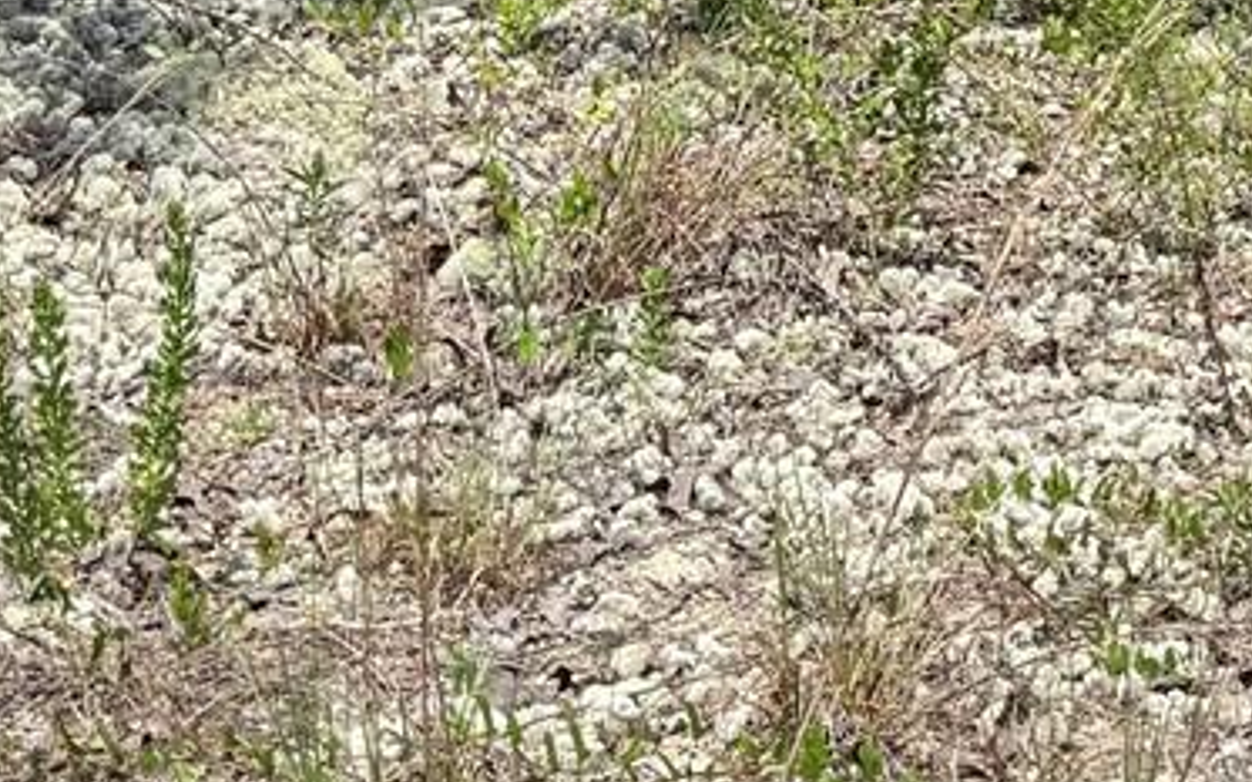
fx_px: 3719
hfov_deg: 18.1
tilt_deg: -6.2
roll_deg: -1.8
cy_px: -618
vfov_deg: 11.2
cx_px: 1541
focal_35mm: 109
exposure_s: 1/2415
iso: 80
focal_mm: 6.76
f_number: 1.78
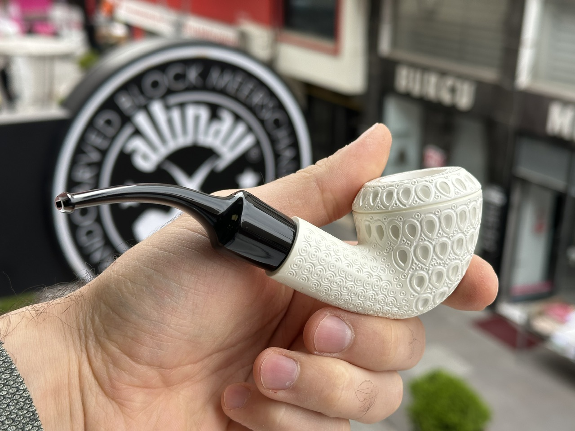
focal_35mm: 48
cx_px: 288
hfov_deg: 39.7
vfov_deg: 30.3
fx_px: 797
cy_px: 216
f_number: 1.78
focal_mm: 6.86
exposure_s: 1/944
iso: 64
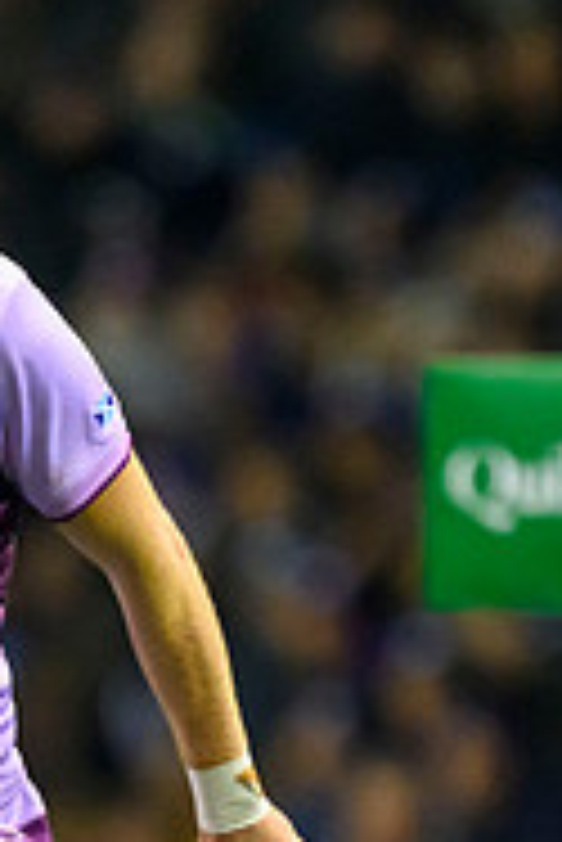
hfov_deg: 0.6
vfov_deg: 0.9
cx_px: 90
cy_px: 932
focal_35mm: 2277
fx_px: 53217
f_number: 4
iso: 8000
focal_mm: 560
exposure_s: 1/1000
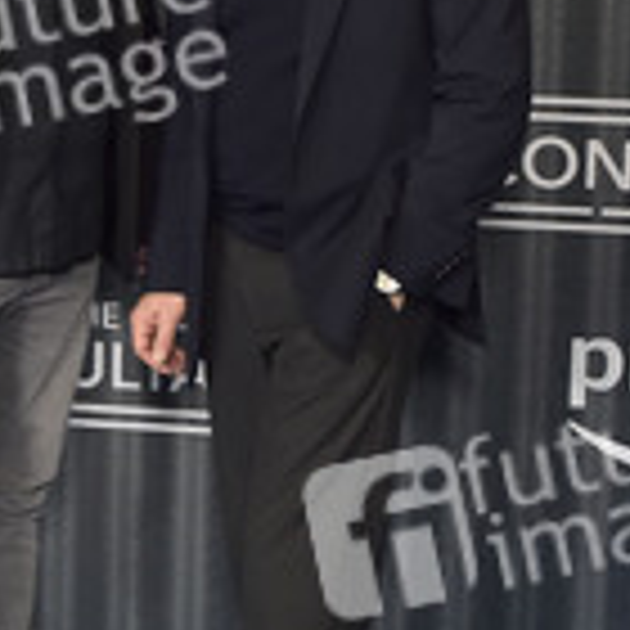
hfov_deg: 20.2
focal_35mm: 85
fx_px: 1750
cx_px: 128
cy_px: 288
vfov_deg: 20.4
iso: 2500
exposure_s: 1/250
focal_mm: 35
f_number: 6.3
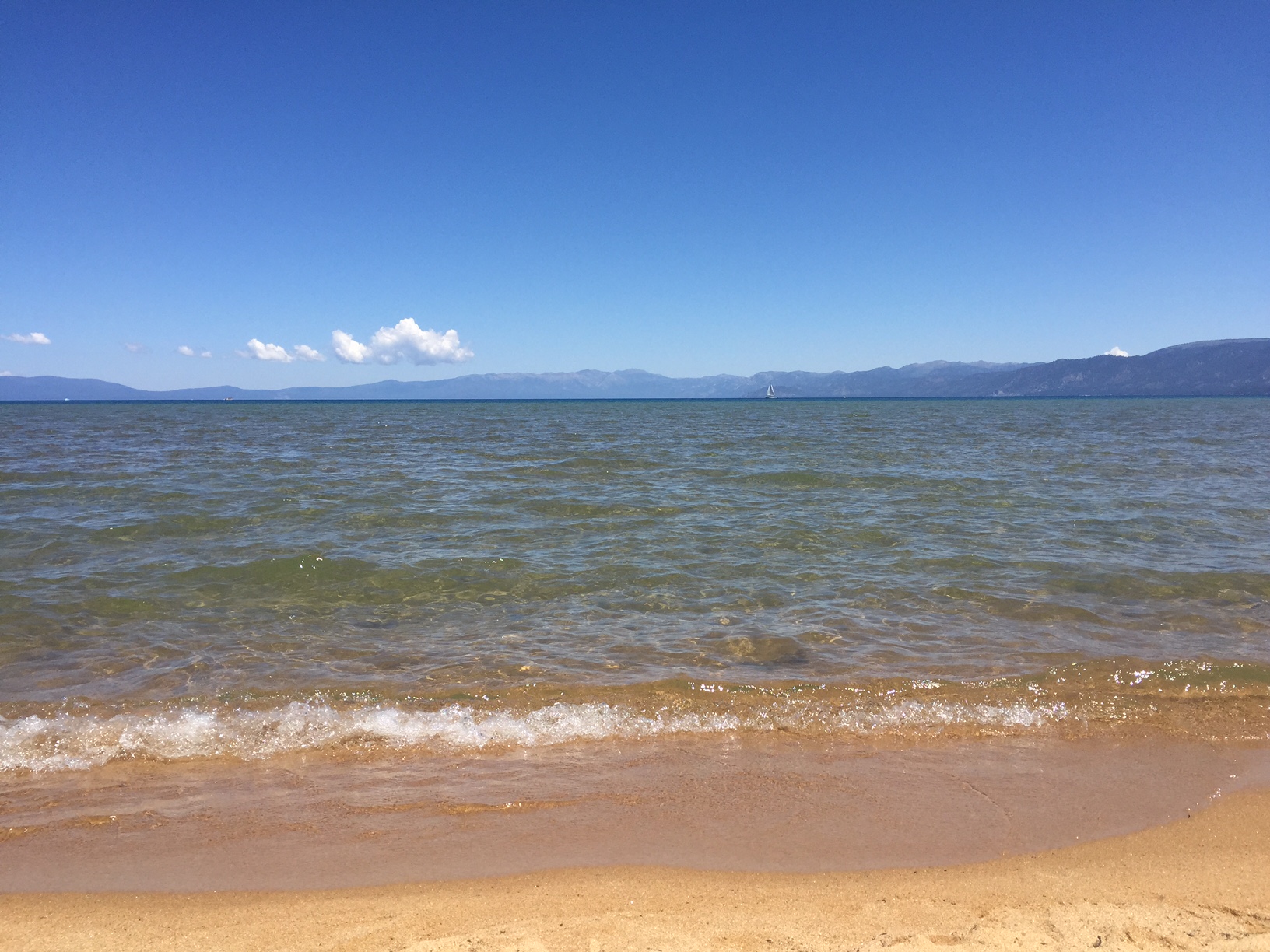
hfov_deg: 61.7
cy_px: 476
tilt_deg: -2.9
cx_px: 635
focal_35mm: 29
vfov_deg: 48.2
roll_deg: -0.8
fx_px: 1064
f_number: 2.2
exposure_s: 1/2639
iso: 32
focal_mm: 4.15
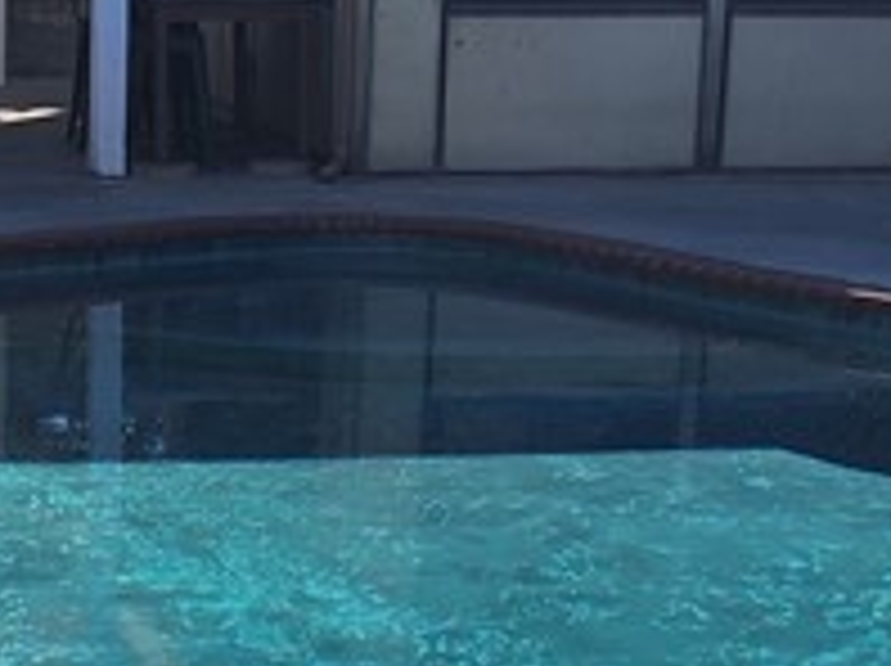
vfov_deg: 12.3
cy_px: 598
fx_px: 3059
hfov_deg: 16.5
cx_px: 234
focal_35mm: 119
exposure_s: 1/1070
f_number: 1.8
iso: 12
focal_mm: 6.4
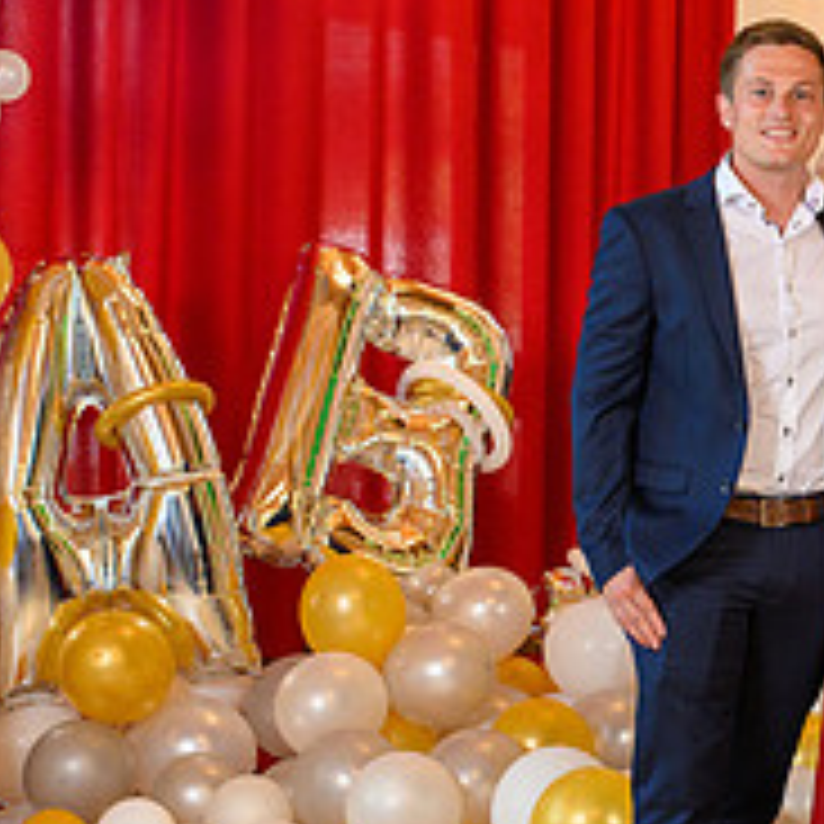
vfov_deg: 18.5
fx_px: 2532
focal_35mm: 94
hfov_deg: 18.0
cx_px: 847
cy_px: 356
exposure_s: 1/100
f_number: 3.5
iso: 1250
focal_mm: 35
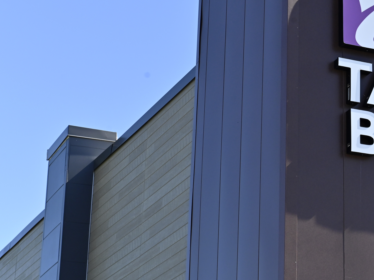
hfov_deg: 15.1
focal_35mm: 129
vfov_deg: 11.4
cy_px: 52
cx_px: 348
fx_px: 1394
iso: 800
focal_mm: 70
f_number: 8
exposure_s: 1/1000
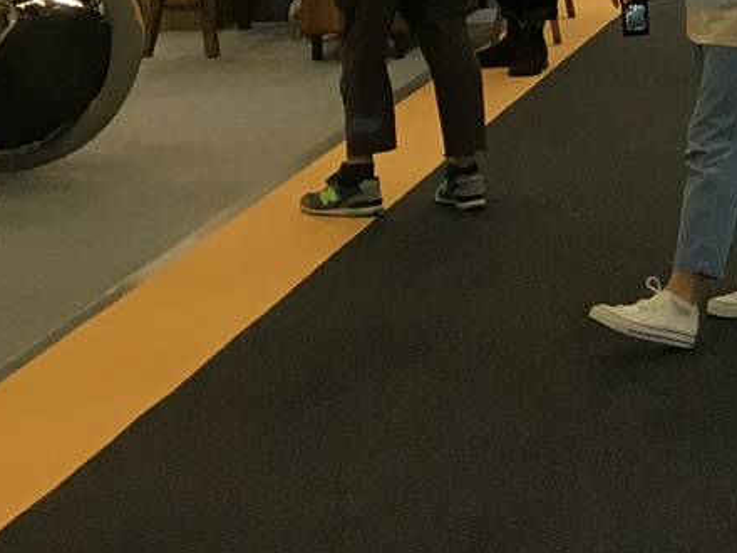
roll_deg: +0.8
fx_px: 2874
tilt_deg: +0.5
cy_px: -382
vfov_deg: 10.4
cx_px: 1240
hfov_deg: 13.4
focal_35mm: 135
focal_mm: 4.15
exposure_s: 1/30
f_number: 2.2
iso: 32
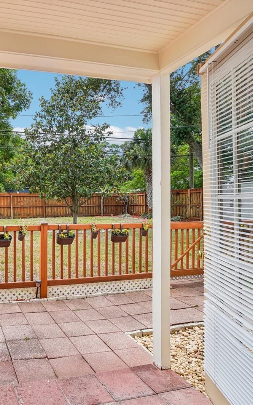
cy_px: 202
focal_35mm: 23
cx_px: 14
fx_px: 254
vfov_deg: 77.1
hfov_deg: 46.5
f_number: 8
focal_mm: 10
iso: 100
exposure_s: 1/60
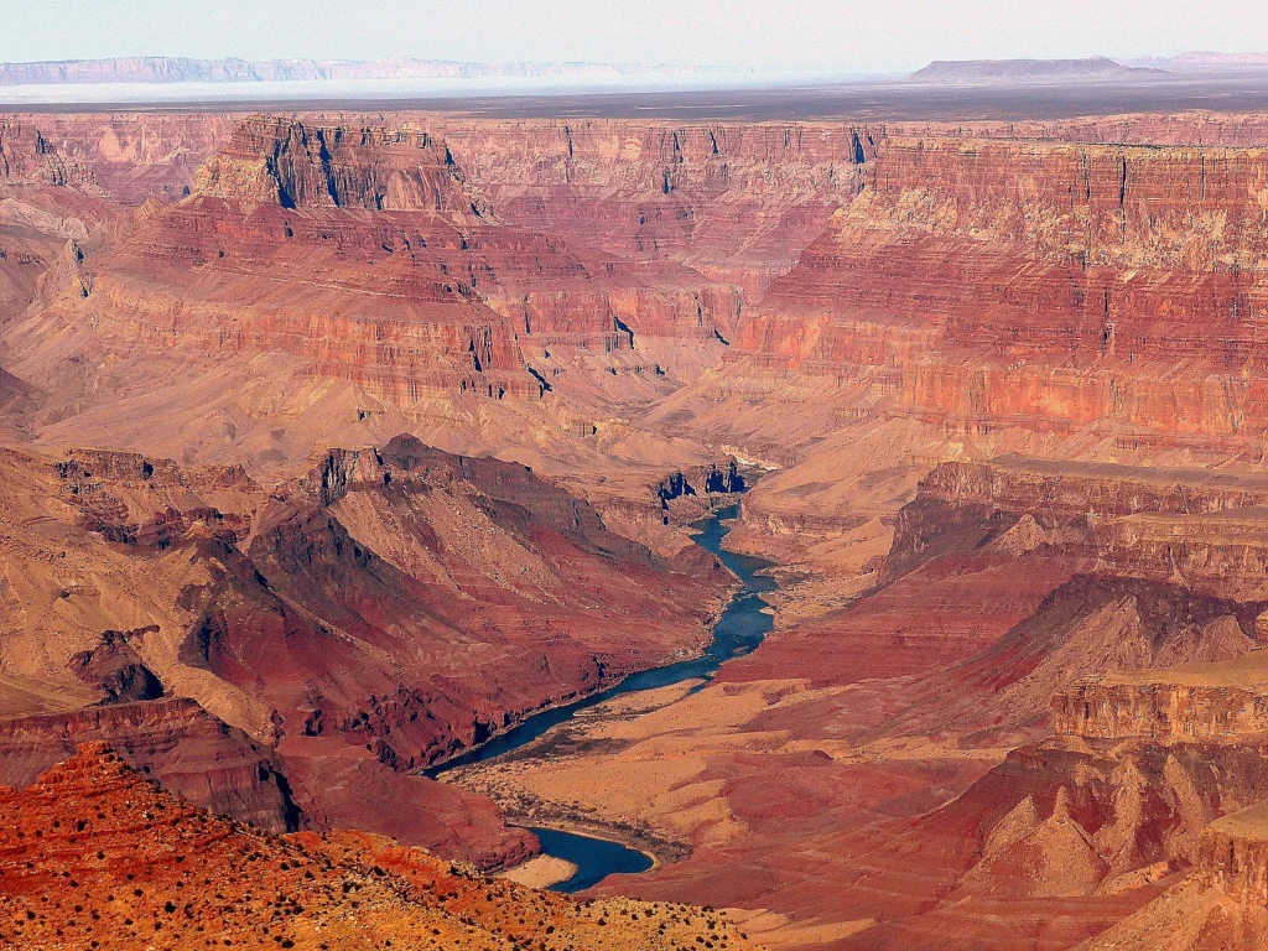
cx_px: 634
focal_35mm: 119
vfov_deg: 12.5
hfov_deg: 16.6
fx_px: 4359
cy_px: 476
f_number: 5.3
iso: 100
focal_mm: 19.4
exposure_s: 1/1000
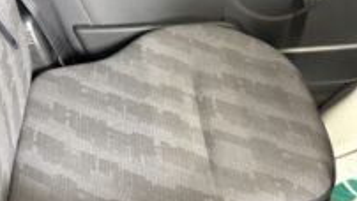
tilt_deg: -48.1
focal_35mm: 49
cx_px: 244
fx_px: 464
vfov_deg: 23.5
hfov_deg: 41.4
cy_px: 197
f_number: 1.6
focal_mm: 5.96
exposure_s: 1/35
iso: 640
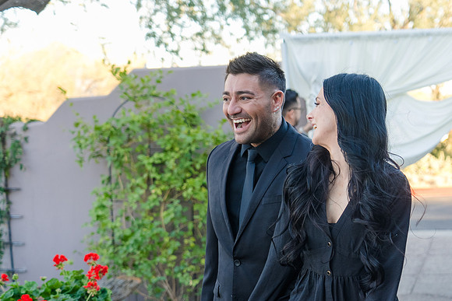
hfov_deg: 23.6
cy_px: 203
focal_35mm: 86
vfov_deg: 15.9
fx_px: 1074
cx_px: 321
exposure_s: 1/250
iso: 500
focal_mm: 60
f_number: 4
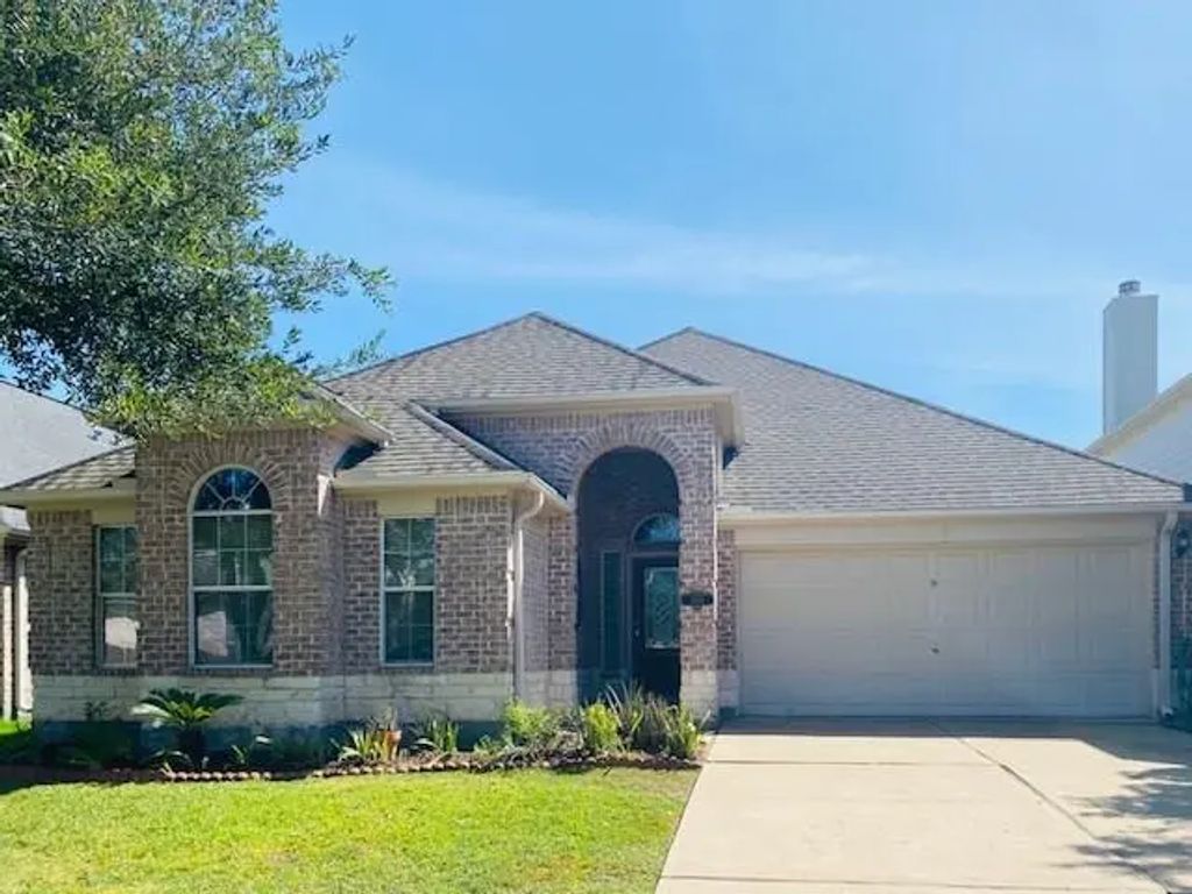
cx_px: 596
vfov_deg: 53.1
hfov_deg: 67.3
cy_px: 447
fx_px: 895
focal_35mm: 26
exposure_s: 1/2967
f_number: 1.8
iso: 32
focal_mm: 4.25
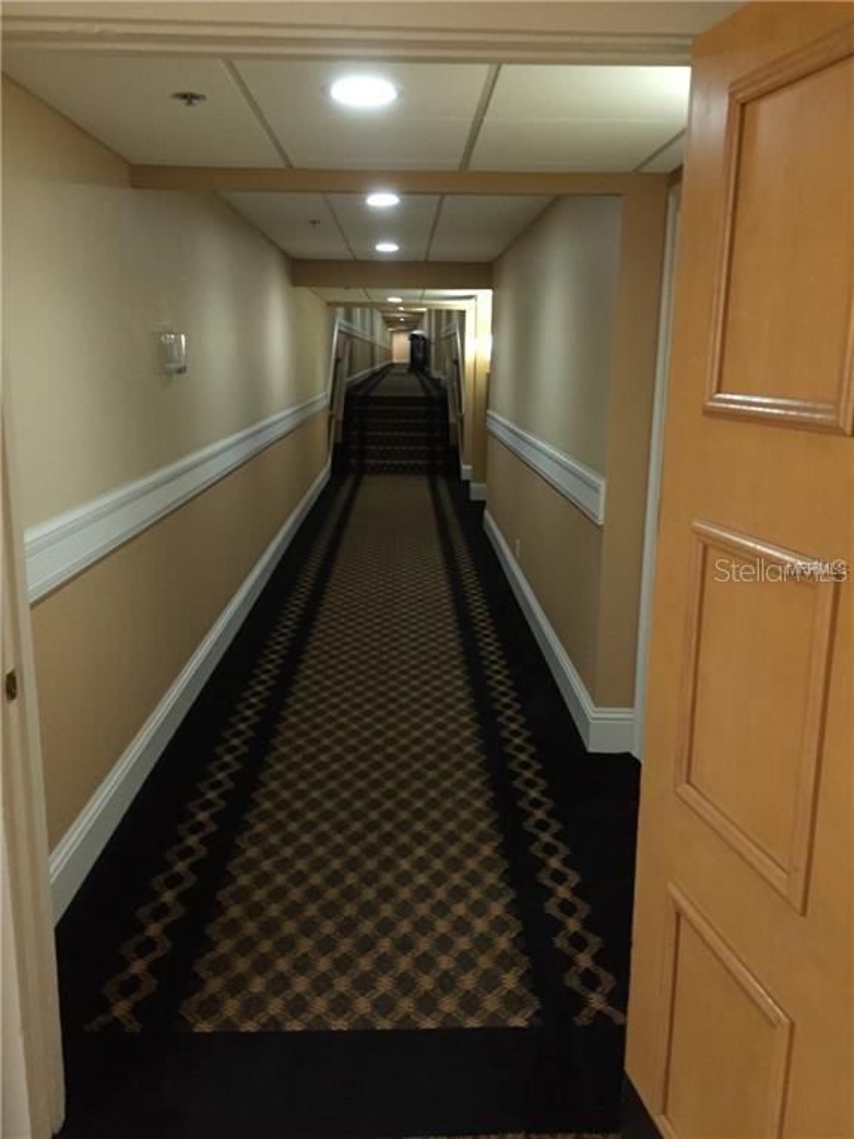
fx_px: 954
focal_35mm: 29
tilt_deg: -13.1
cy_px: 570
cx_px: 427
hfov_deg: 48.2
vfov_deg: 61.7
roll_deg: -0.5
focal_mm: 4.15
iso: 250
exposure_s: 1/24
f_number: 2.2
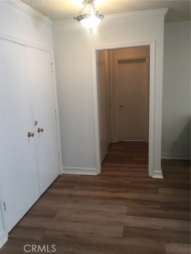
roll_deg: +2.2
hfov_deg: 48.2
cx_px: 96
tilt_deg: -11.3
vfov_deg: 61.7
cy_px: 127
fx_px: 213
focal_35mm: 29
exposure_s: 1/15
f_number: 2.2
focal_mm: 4.15
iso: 32
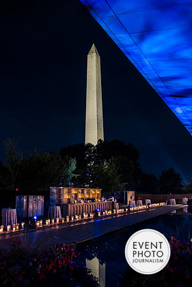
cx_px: 90
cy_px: 142
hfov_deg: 41.7
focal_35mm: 32
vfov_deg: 59.4
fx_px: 252
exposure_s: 1/20
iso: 800
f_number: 3.2
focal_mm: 29.5
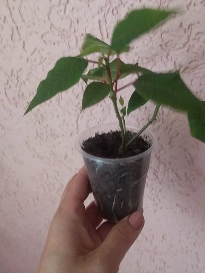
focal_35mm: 31
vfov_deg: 58.4
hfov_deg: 45.4
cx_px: 102
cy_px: 136
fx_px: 245
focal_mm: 3.3
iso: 250
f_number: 2.2
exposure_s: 1/25
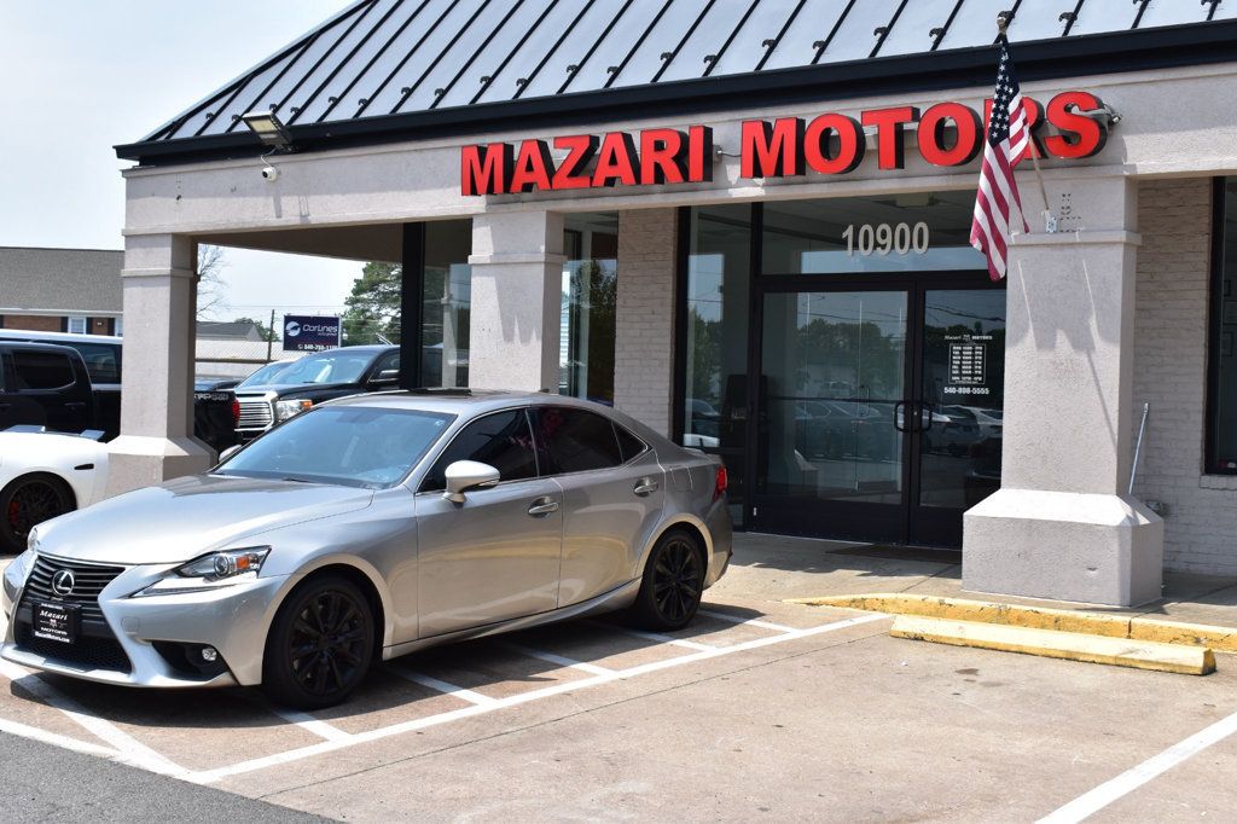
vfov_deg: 28.9
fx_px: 1597
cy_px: 412
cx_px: 618
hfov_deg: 42.3
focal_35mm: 46
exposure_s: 1/500
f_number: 11
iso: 400
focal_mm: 31
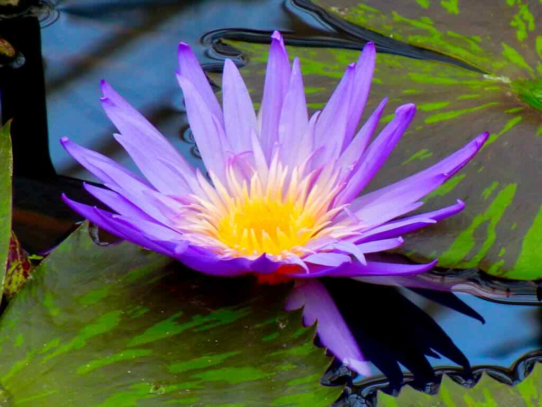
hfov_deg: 7.6
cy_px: 204
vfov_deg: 5.7
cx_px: 271
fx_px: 4104
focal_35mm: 262
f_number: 5.1
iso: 160
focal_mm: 47.2
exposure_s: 1/35.6
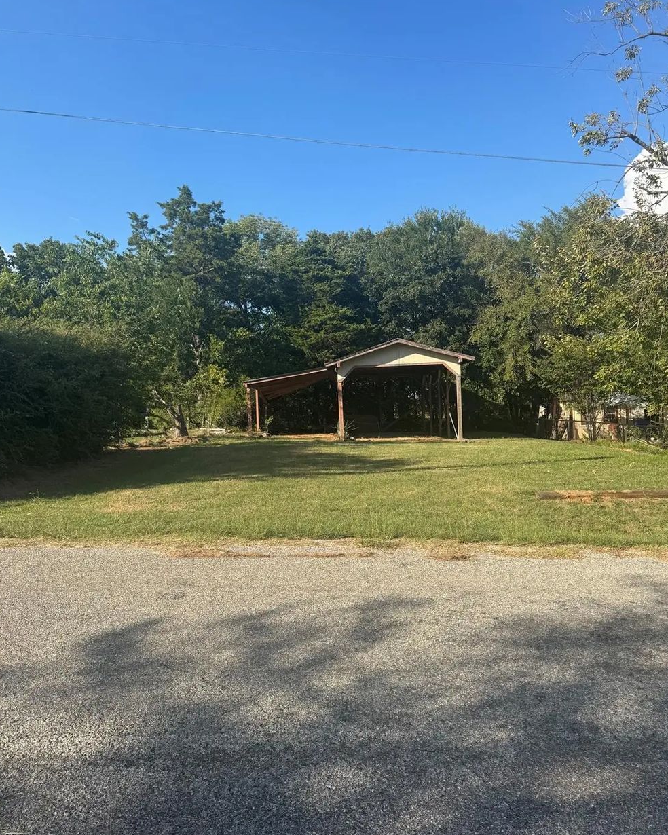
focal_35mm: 26
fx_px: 643
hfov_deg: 54.9
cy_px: 400
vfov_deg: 66.0
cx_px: 339
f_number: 1.78
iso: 80
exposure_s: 1/2833
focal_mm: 6.76
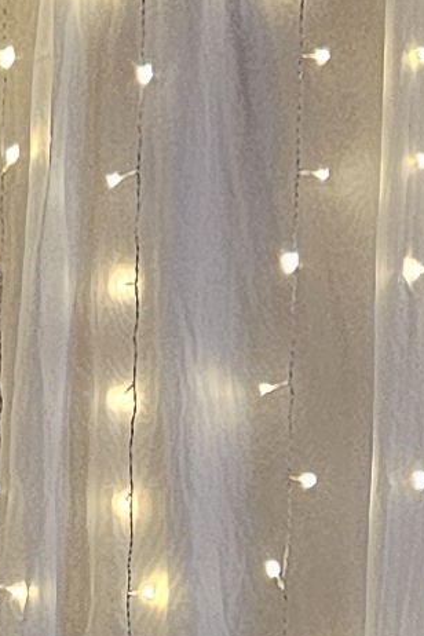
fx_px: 3657
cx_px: -263
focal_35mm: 207
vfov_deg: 9.6
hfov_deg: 6.5
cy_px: 1002
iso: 640
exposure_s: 1/120
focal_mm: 6.3
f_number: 1.7
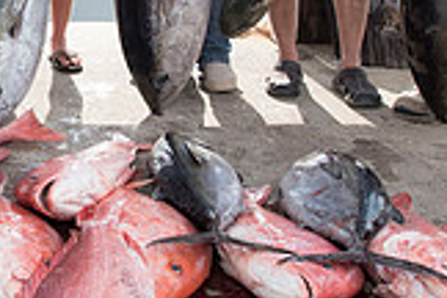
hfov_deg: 30.4
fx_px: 757
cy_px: -29
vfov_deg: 21.2
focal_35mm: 61
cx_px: -6
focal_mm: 17
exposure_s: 1/640
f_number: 5.6
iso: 250
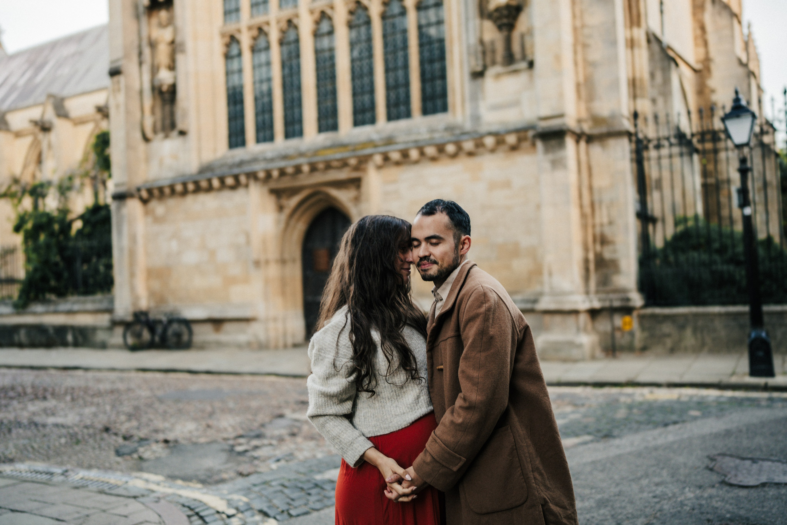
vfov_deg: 37.9
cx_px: 394
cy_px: 262
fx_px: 765
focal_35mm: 35
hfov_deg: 54.4
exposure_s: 1/125
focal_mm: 35
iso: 100
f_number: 1.4
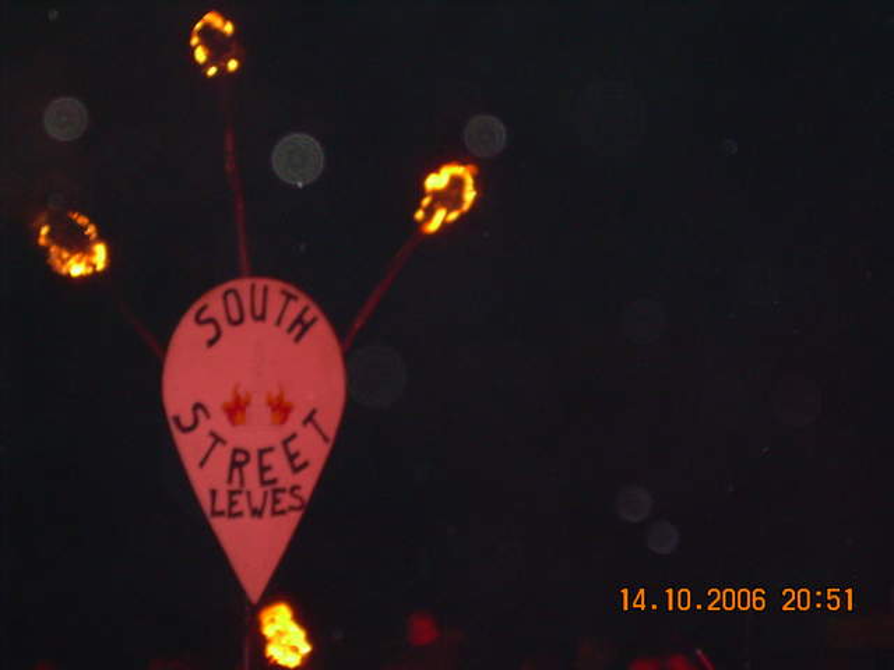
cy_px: 335
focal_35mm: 98
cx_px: 447
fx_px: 2531
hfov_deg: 20.0
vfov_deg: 15.1
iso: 200
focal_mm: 16.8
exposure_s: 1/60
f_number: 4.5
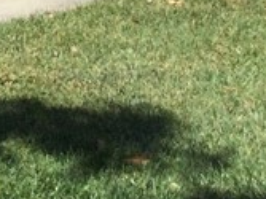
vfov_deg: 7.1
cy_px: -345
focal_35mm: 190
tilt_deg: -3.8
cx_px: -325
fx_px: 1459
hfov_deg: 9.5
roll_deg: -1.7
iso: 25
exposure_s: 1/1235
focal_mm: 3.3
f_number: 2.4
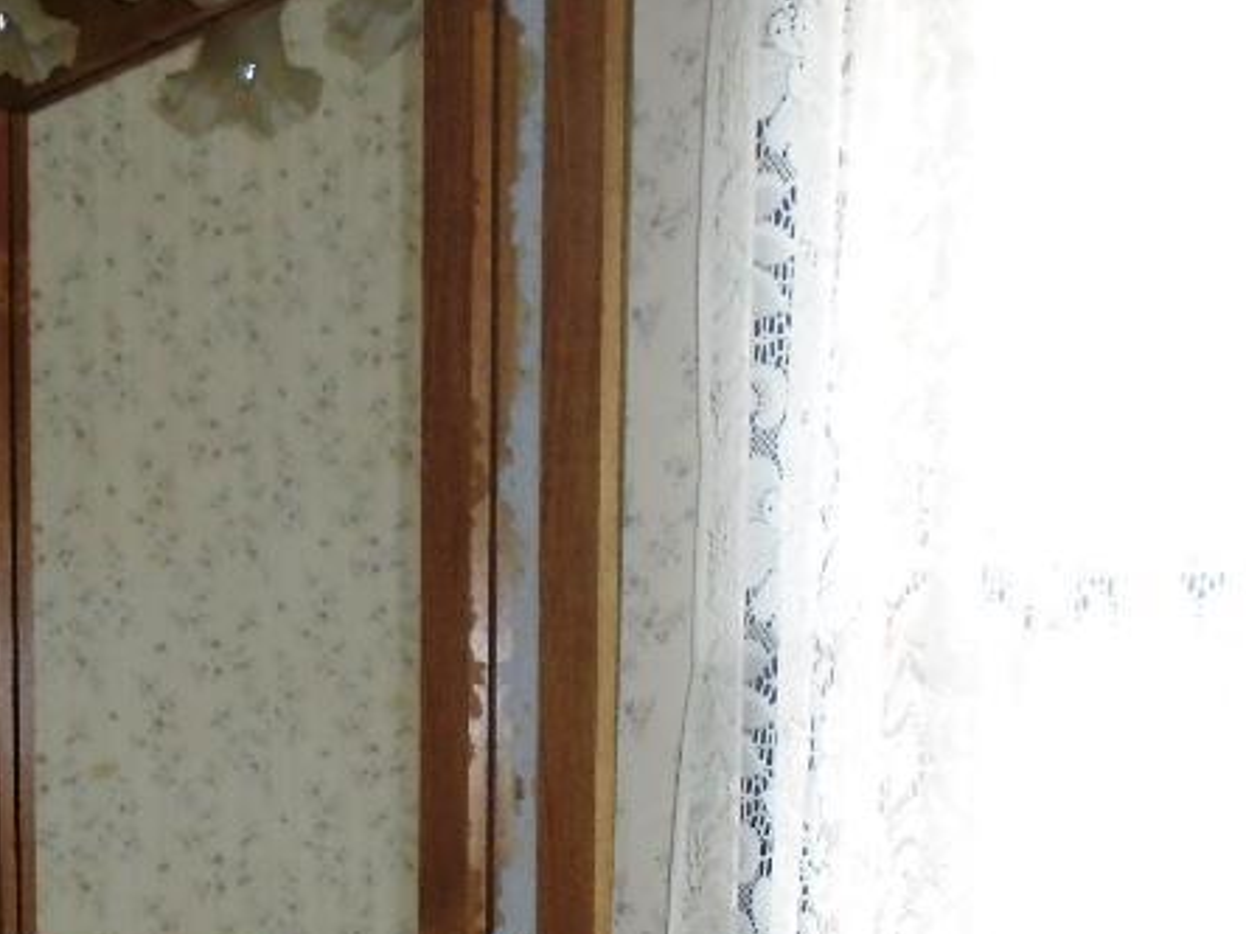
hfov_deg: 31.2
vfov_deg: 23.4
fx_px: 2160
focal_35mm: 60
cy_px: 931
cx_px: 210
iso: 200
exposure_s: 1/30
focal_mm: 4.6
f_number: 3.2
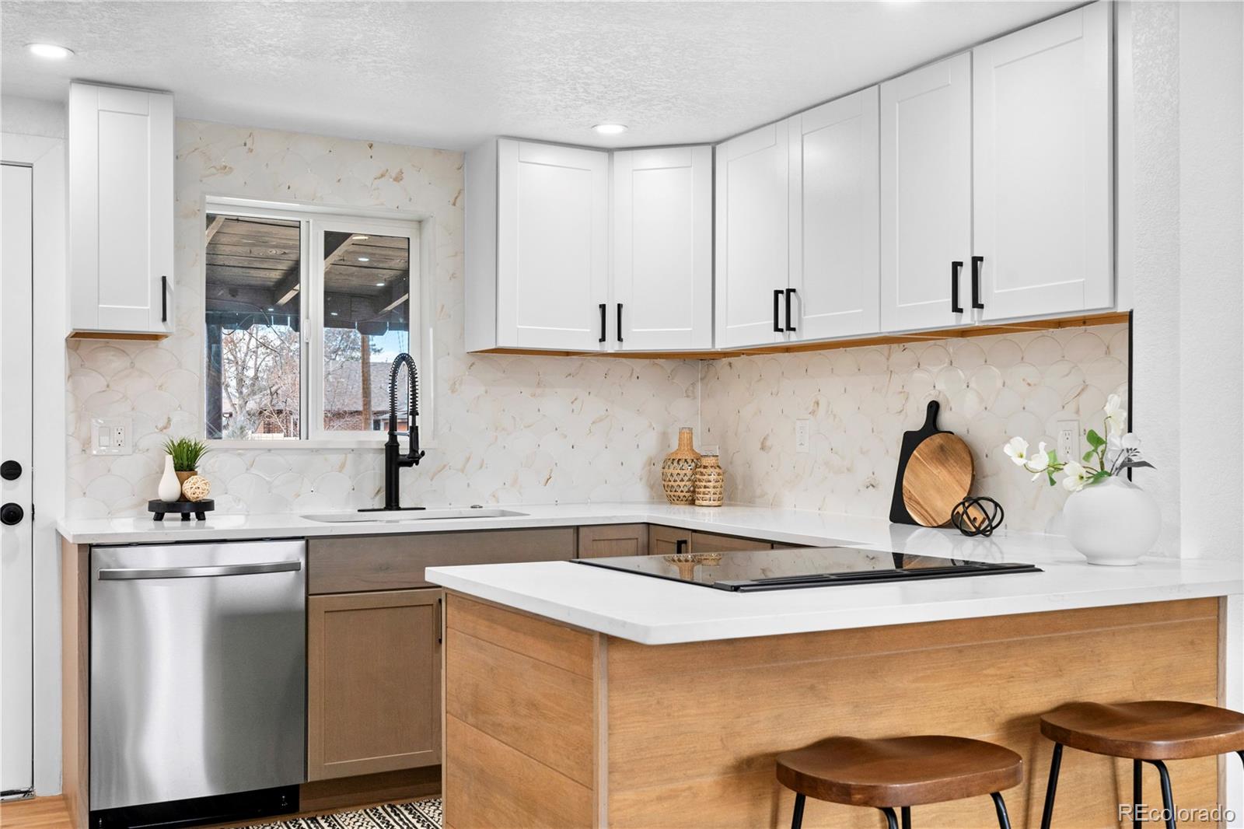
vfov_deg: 37.8
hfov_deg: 54.4
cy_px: 414
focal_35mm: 35
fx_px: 1209
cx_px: 622
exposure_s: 1/50
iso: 800
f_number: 9
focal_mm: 35
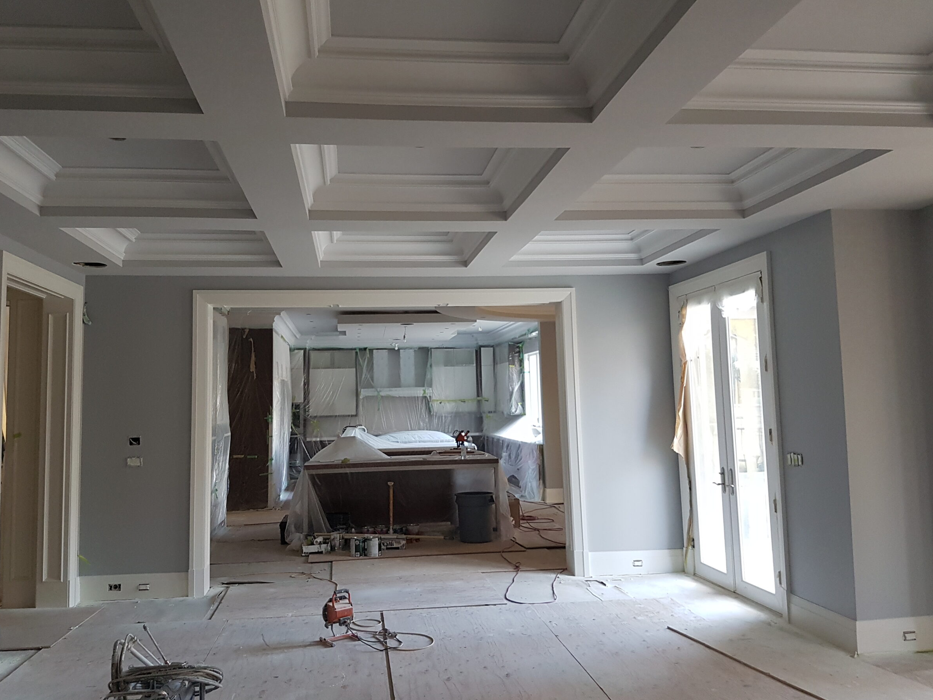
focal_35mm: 28
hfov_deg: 63.4
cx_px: 436
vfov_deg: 49.7
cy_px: 330
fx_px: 755
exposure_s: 1/60
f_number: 1.7
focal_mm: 4.2
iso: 160
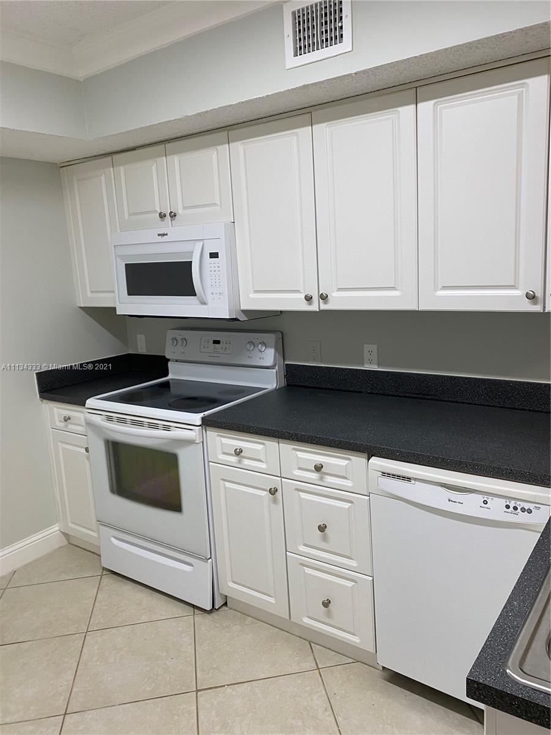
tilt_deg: -8.1
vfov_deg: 67.3
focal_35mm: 26
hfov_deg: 53.1
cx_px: 276
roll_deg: +2.7
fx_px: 552
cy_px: 368
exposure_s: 1/60
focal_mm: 4.25
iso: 100
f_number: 1.8
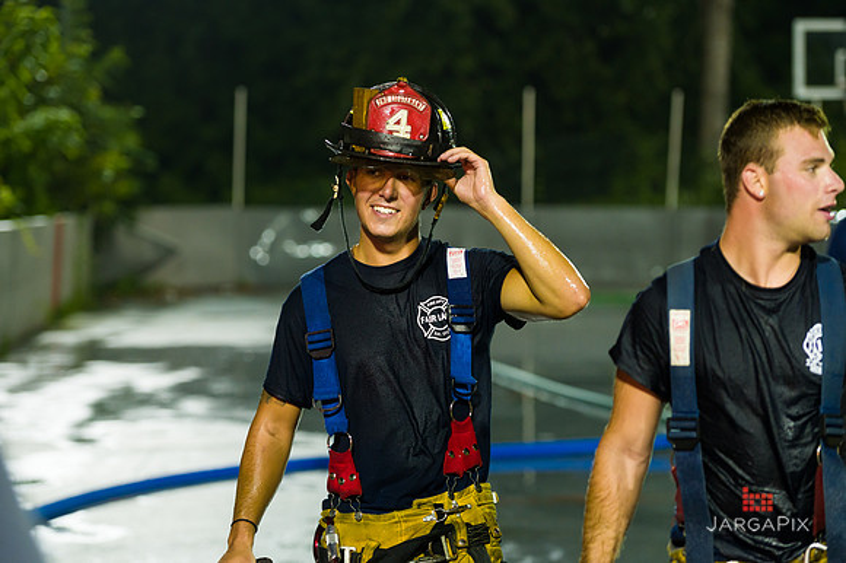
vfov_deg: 13.0
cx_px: 423
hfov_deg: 19.5
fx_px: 2466
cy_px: 282
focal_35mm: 105
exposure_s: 1/125
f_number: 3.2
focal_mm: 105
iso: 1600
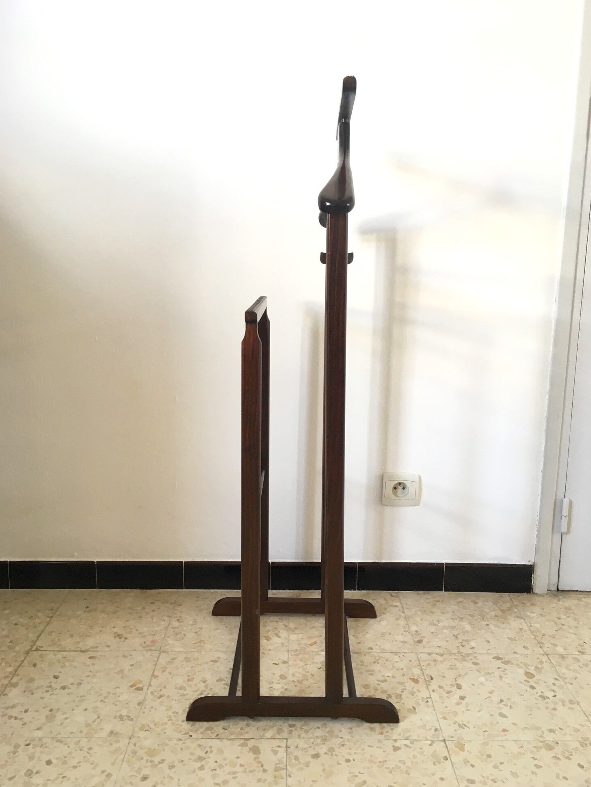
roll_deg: +0.6
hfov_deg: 46.8
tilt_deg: -11.9
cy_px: 400
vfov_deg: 60.0
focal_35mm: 30
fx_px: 683
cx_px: 298
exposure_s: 1/33
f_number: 2.2
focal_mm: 4.15
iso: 80
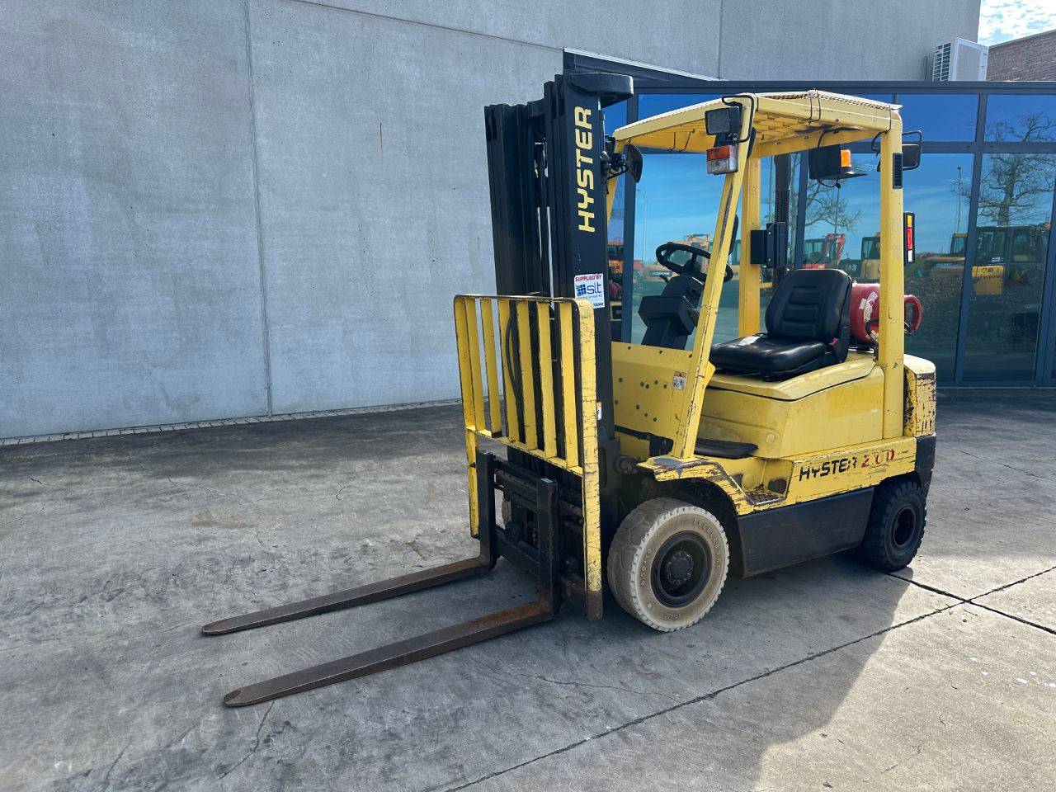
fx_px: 732
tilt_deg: -8.8
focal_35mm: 24
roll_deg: +0.4
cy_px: 396
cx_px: 528
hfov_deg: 71.6
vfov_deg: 56.8
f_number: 1.78
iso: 80
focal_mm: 6.86
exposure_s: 1/1339
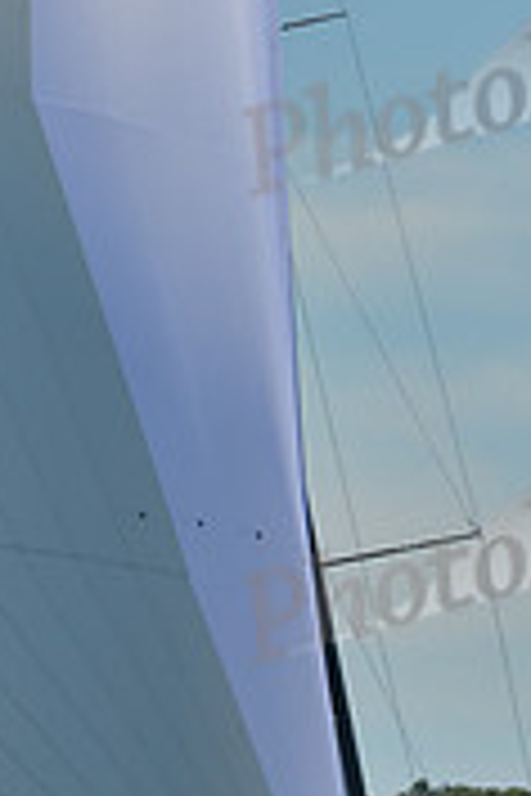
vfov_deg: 3.8
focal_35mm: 542
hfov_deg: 2.5
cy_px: 378
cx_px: 11
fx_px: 11991
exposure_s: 1/1250
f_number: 10
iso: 280
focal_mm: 165
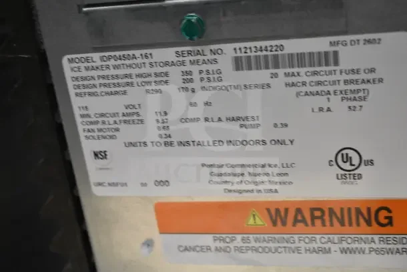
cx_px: 204
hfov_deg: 36.9
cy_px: 136
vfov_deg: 25.1
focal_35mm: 54
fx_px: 611
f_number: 4.8
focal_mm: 36
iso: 6400
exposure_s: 1/80
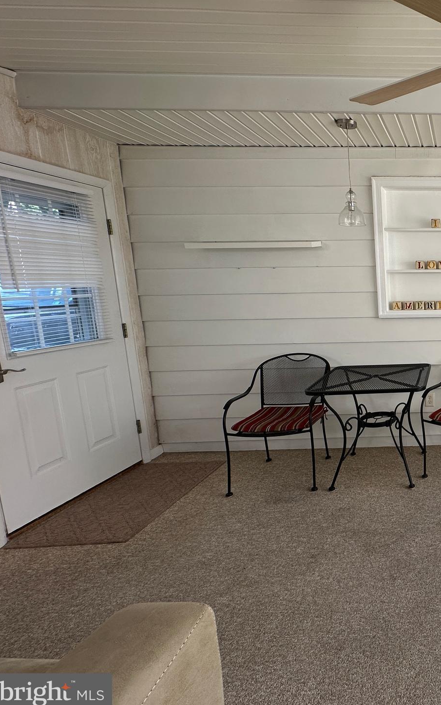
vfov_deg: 82.2
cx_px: 489
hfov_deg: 43.7
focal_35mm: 21
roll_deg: +0.8
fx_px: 404
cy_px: 339
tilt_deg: -8.2
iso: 40
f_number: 2.2
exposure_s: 1/99
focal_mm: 2.22
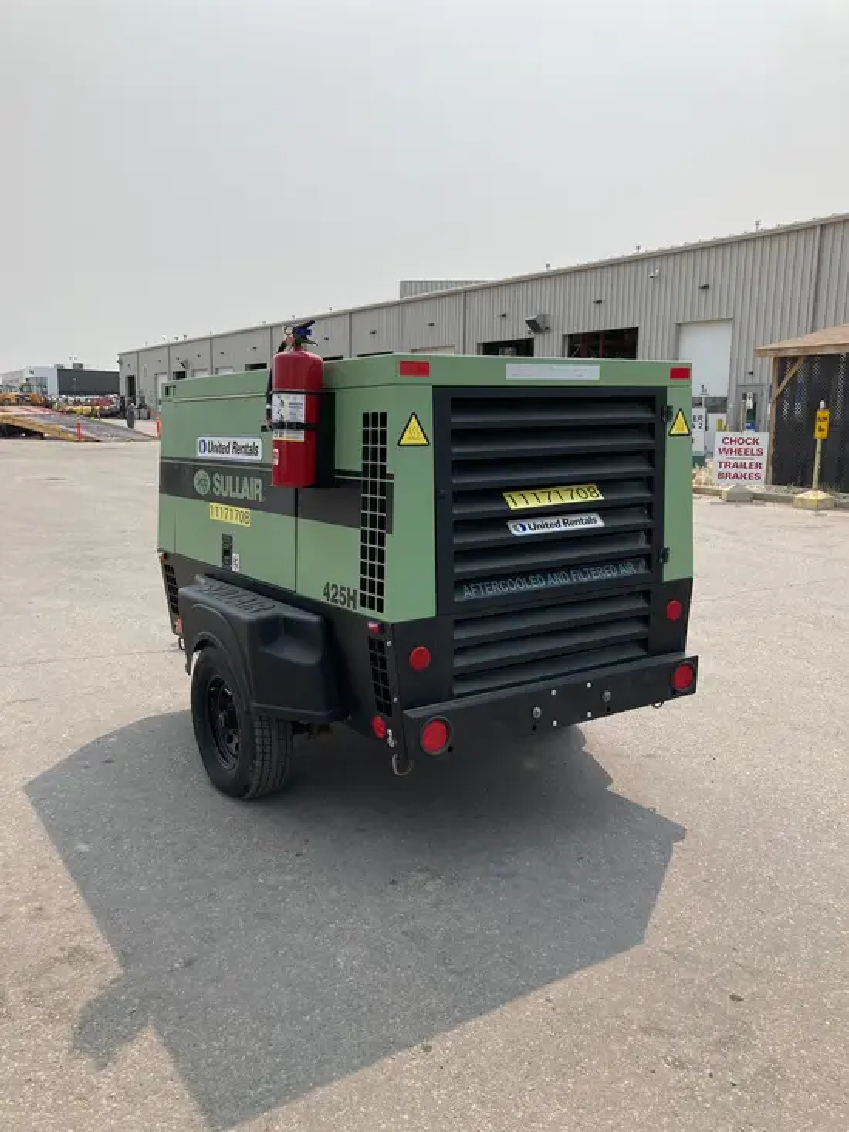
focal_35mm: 28
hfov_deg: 49.8
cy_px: 566
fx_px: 915
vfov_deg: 63.4
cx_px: 424
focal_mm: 3.99
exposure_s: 1/3205
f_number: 1.8
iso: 20
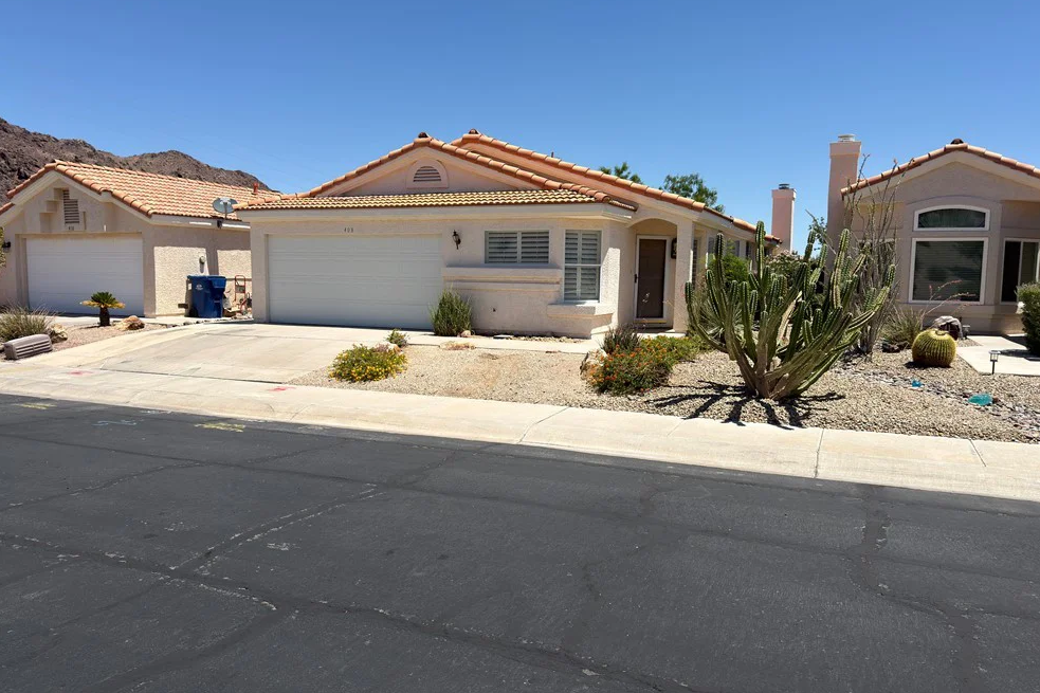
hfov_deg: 69.4
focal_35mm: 26
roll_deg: -1.1
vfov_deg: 49.5
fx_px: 751
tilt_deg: -5.0
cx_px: 523
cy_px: 348
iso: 64
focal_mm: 6.76
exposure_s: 1/5348
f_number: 1.78
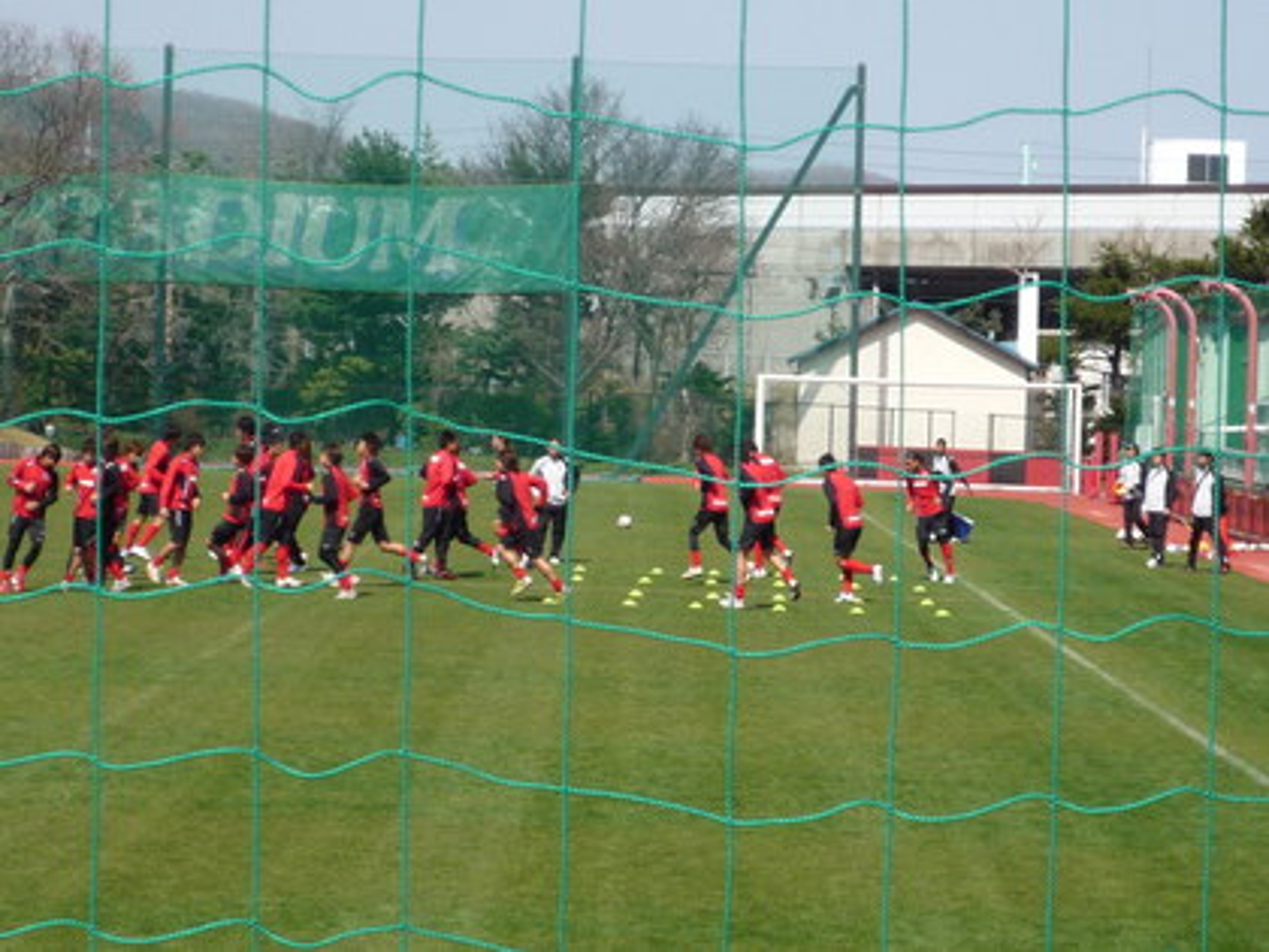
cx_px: 634
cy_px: 476
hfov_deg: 12.7
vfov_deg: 9.6
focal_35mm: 155
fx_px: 5682
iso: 100
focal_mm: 15.2
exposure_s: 1/320
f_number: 5.5
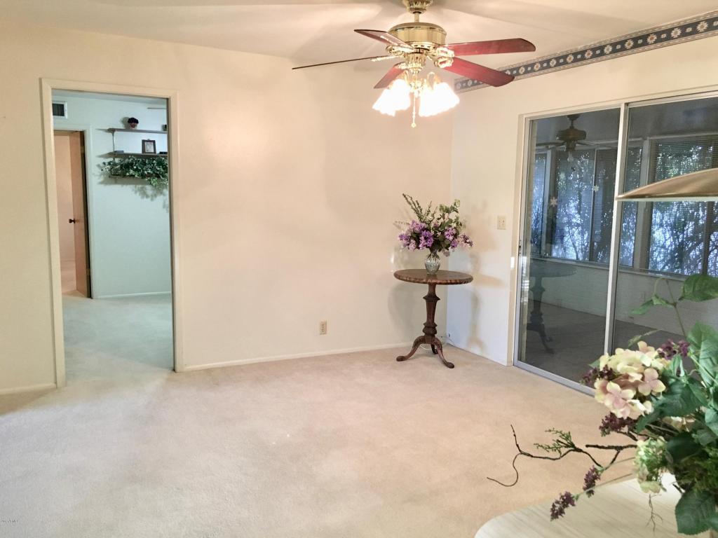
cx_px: 359
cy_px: 269
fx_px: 602
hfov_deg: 61.7
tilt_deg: -7.6
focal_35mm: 29
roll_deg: -1.8
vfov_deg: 48.2
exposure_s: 1/30
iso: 125
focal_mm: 4.15
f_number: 2.2
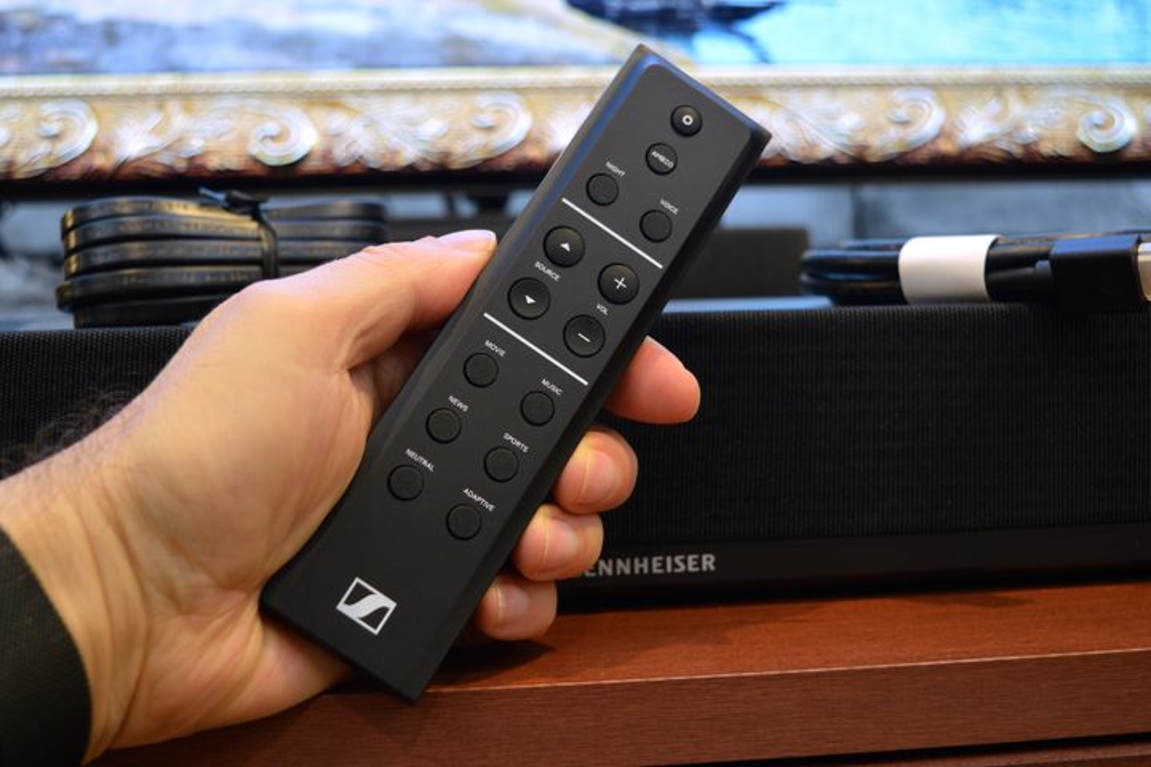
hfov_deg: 51.3
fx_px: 1199
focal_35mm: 38
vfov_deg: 35.5
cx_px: 576
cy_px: 384
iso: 500
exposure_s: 1/15
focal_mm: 25
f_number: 4
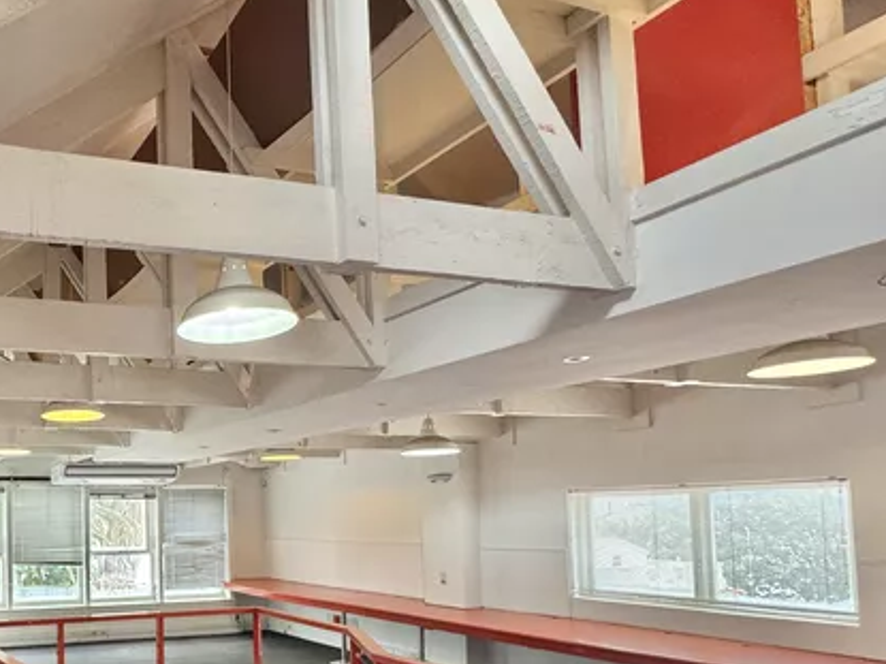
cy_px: 493
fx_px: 691
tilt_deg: +2.2
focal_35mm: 27
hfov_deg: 55.4
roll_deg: +0.8
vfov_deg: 49.4
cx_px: 66
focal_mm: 2.22
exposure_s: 1/50
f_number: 2.2
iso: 200
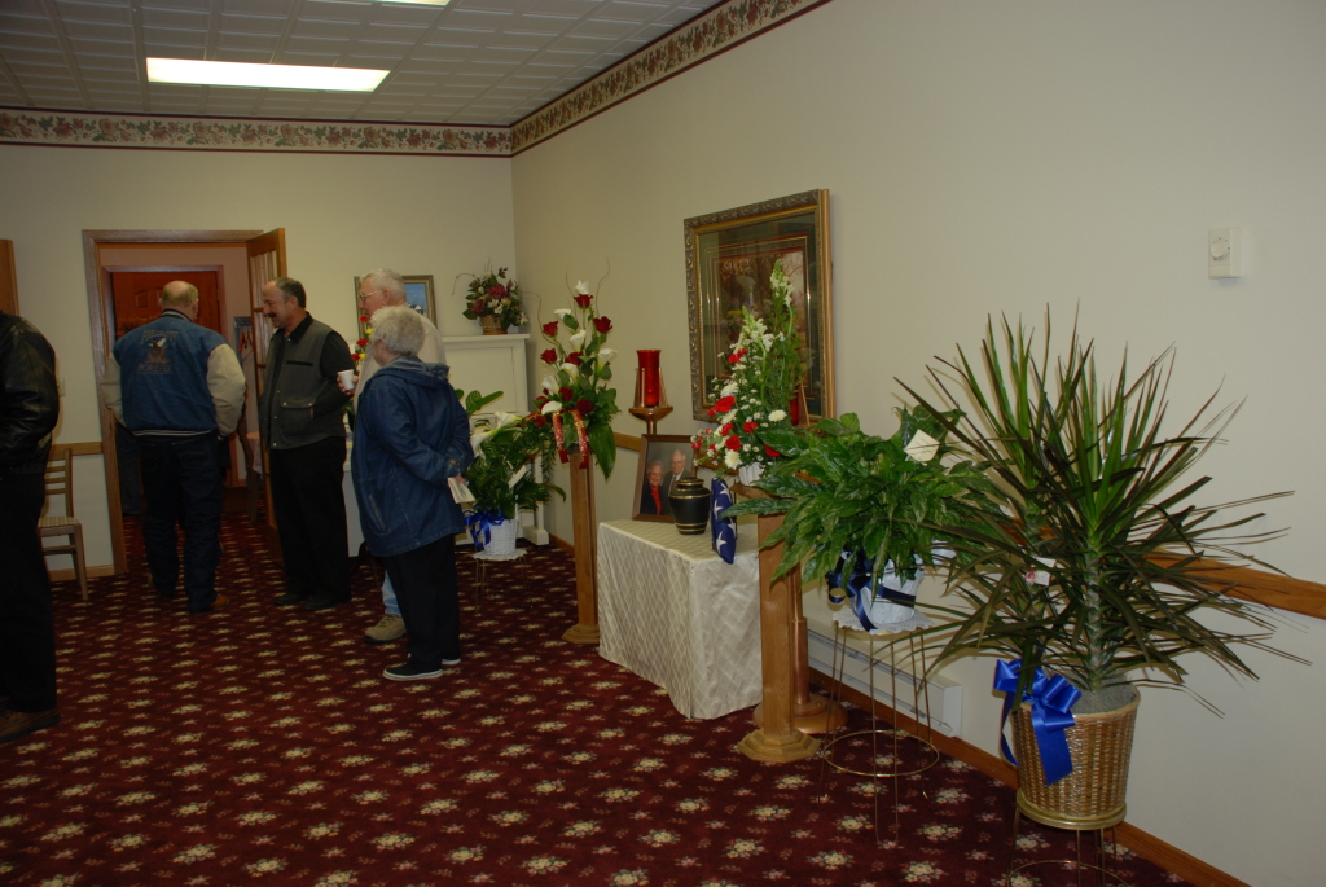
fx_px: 1106
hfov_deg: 61.9
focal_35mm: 30
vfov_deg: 43.7
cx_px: 663
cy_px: 444
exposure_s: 1/60
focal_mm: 20
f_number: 3.8
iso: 200
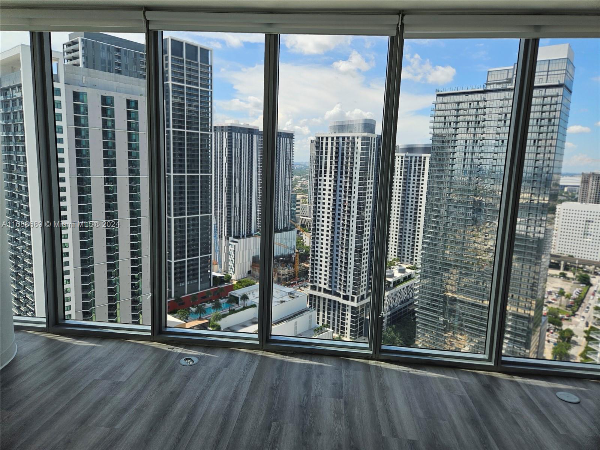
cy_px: 225
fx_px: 399
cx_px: 300
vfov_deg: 58.9
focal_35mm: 23
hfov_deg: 73.9
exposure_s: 1/1036
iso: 25
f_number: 1.8
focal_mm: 5.4
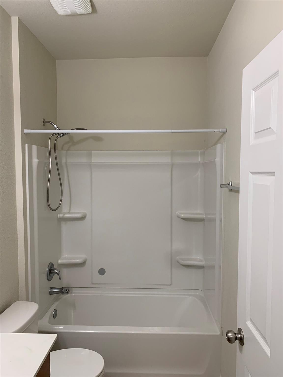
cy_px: 188
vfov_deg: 67.3
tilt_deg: -3.7
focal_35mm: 26
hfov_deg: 53.1
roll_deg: -0.7
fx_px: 283
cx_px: 142
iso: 125
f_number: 1.8
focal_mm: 4.25
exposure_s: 1/60
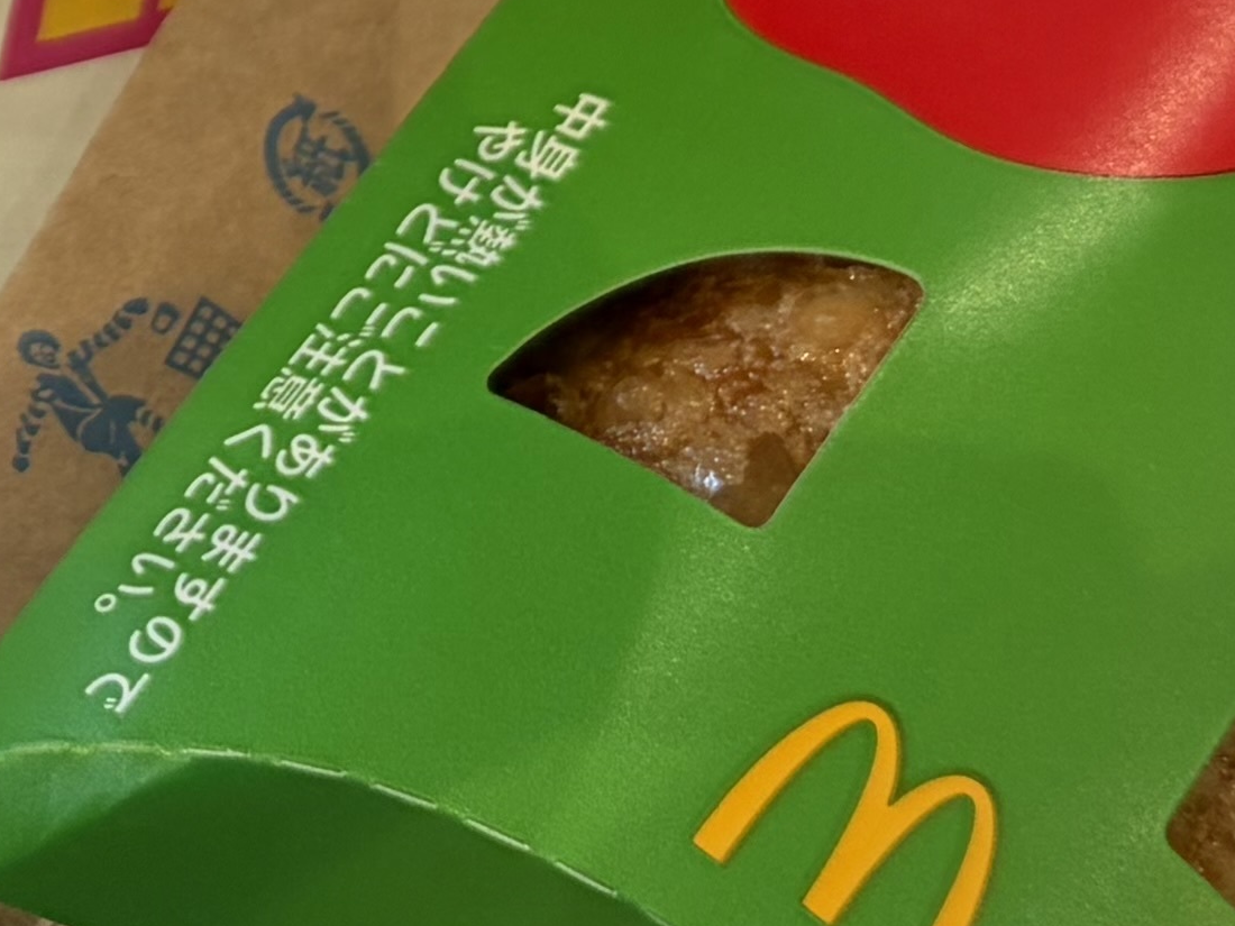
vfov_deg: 10.7
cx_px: -418
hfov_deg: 14.0
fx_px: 4816
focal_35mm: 135
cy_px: -374
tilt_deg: -58.2
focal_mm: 5.96
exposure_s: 1/122
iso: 125
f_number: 1.6
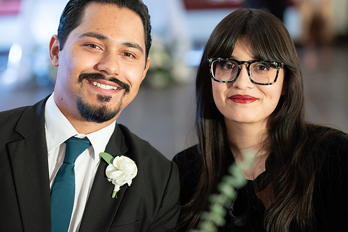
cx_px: 174
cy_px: 116
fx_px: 1063
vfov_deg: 12.4
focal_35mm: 110
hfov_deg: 18.6
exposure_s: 1/80
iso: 640
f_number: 2.8
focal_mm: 110
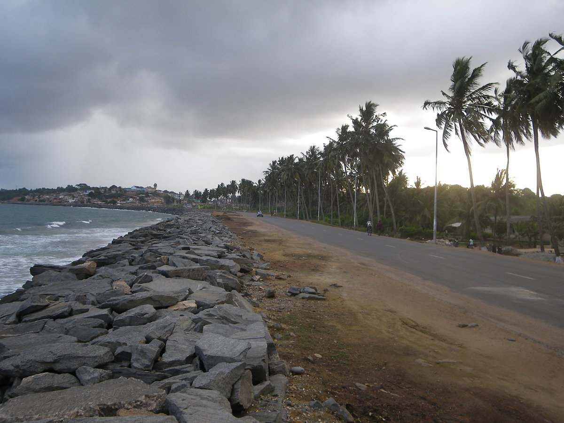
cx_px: 282
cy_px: 212
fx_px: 538
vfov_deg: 42.9
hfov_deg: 55.4
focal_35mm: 33
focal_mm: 5.8
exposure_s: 1/60
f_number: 2.8
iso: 64
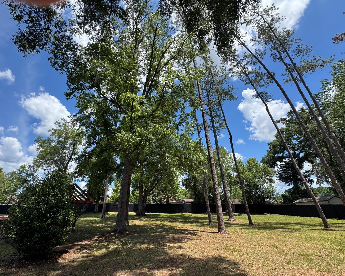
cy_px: 134
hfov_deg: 96.7
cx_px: 163
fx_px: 153
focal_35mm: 15
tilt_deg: +27.1
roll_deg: -0.7
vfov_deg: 84.0
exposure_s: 1/889
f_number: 2.2
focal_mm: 2.22
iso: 40
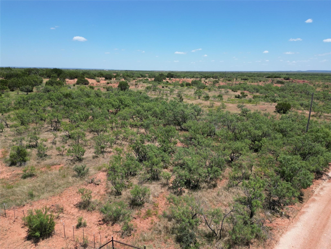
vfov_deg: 56.8
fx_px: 229
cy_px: 124
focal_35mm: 24
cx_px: 166
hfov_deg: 71.6
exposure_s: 1/2500
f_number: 1.7
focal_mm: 6.72
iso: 100
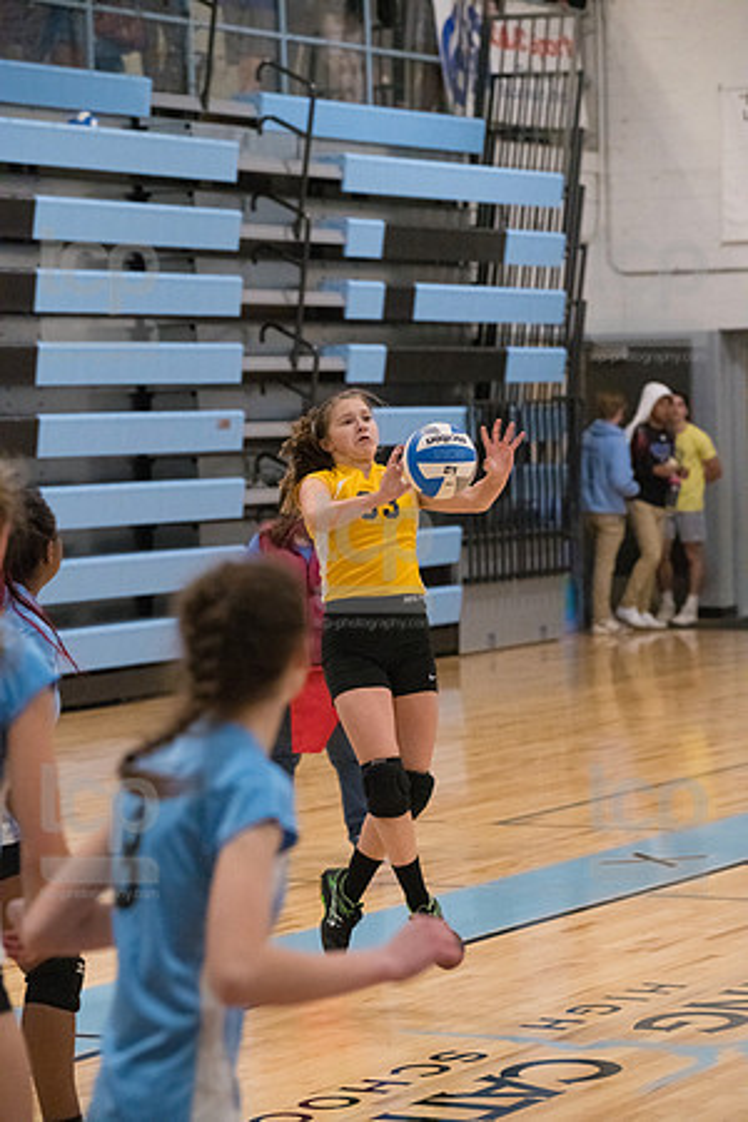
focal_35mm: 125
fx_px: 3896
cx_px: 374
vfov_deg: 16.4
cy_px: 561
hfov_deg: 11.0
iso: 8000
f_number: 4.5
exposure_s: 1/800
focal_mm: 125
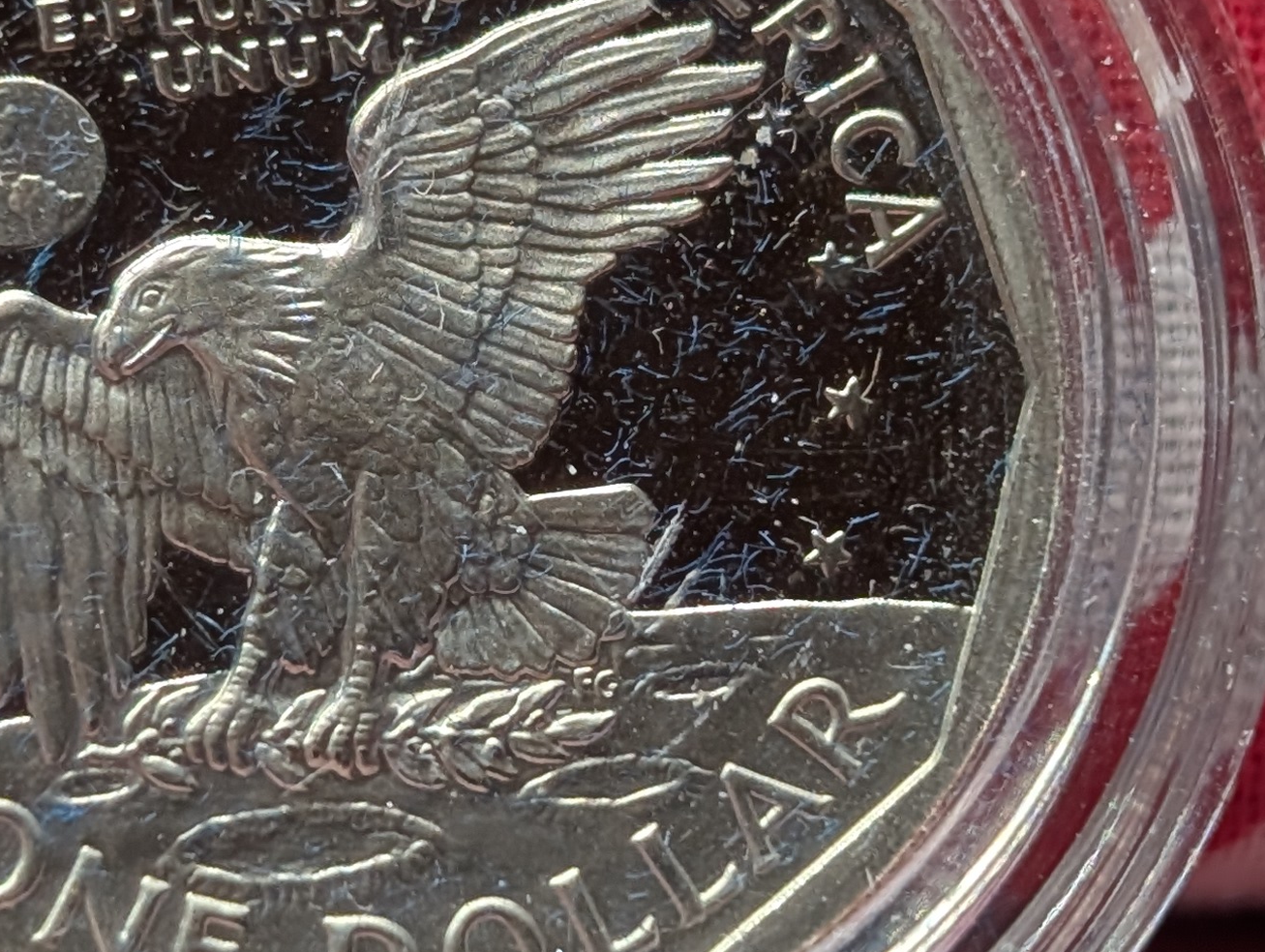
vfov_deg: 9.7
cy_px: 362
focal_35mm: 153
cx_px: 509
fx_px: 5599
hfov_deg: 12.9
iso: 85
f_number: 1.68
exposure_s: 1/112
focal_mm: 6.9
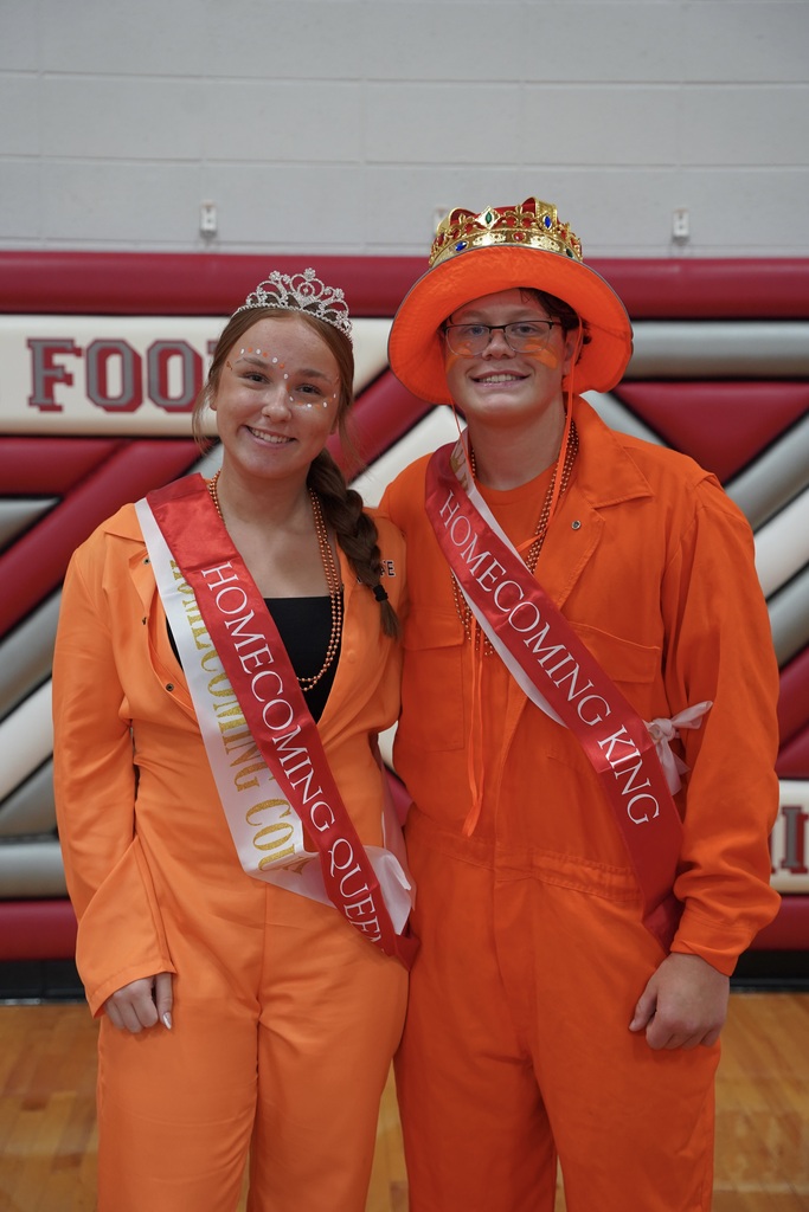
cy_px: 606
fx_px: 1708
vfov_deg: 39.1
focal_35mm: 51
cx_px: 404
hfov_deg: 26.6
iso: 1600
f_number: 4
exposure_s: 1/160
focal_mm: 50.7
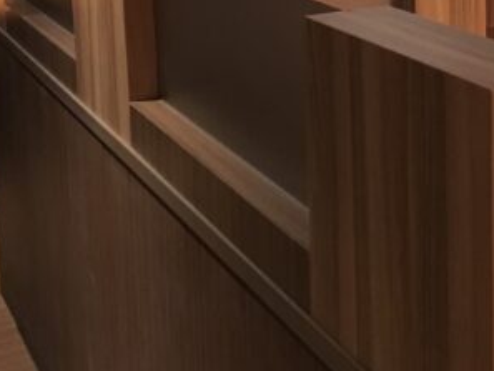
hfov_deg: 25.6
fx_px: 1071
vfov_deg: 18.8
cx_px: 379
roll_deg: +1.1
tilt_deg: -8.4
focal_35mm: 75
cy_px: -55
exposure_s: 1/15
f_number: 2.2
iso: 250
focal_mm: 4.15
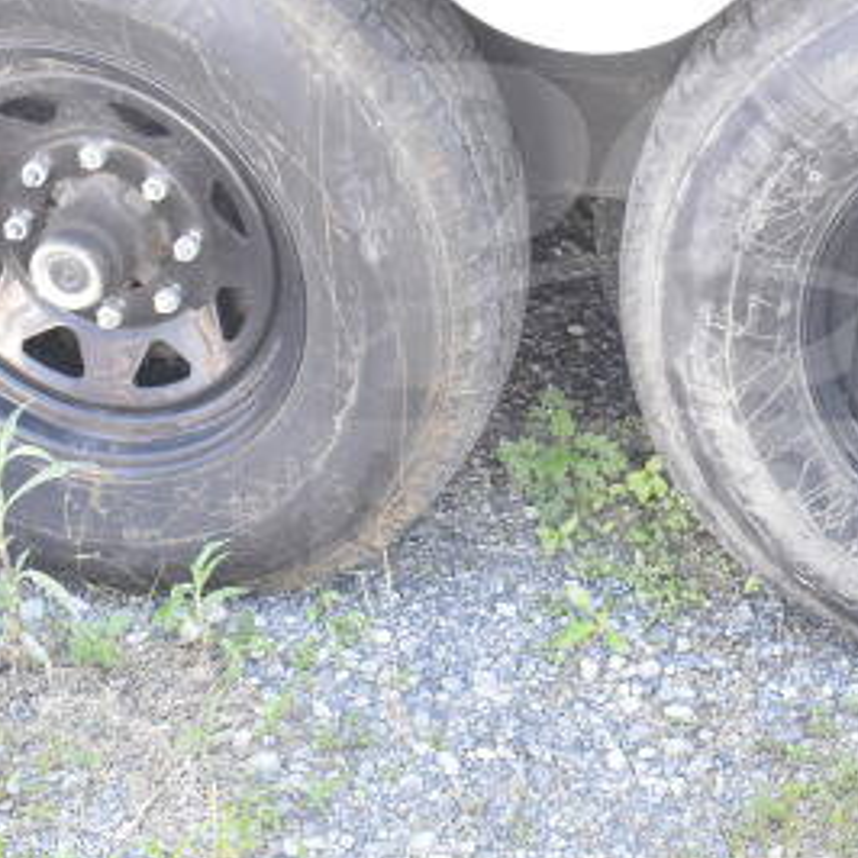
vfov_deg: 21.1
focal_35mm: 82
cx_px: 671
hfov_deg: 20.9
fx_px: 2299
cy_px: 318
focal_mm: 28
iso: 1600
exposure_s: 1/200
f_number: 7.1
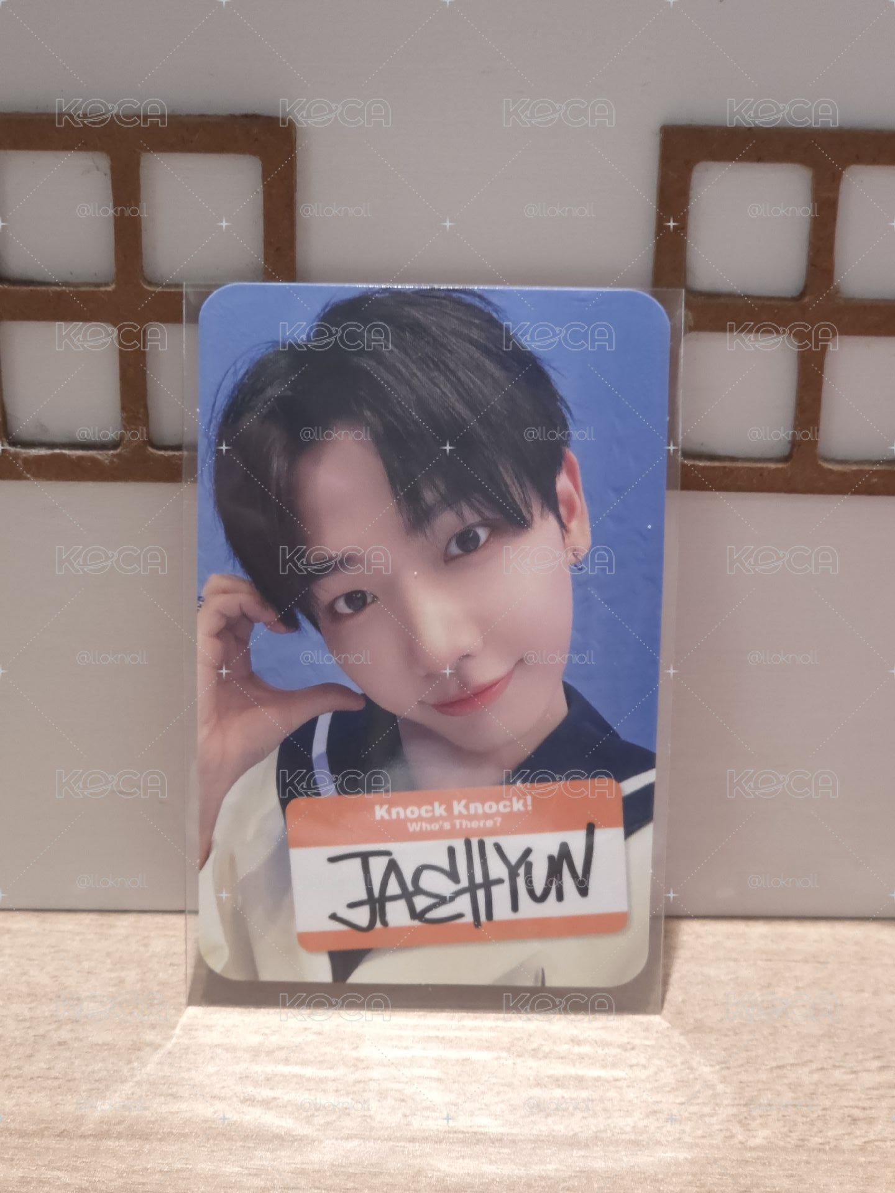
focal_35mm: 69
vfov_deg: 28.2
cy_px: 596
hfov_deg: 21.3
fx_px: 2379
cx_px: 448
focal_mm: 7
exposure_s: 1/30
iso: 200
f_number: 2.4
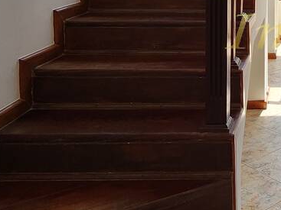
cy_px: -36
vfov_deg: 25.8
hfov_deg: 31.7
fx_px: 414
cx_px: 332
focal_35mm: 51
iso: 50
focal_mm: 2.2
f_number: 2.2
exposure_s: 1/389
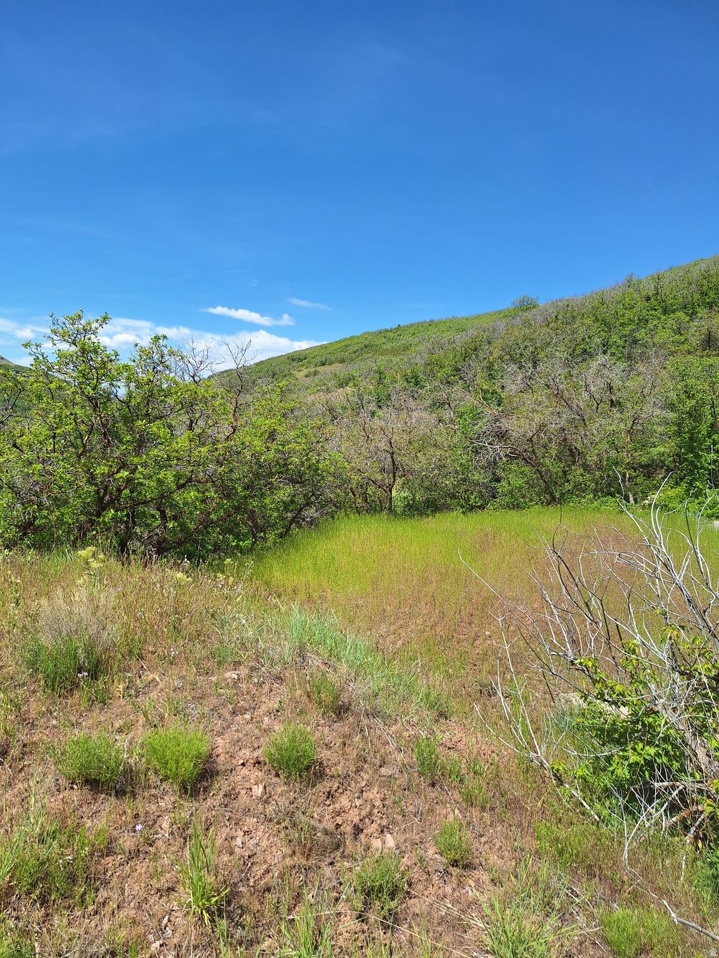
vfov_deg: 73.9
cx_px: 360
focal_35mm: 23
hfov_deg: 58.9
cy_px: 479
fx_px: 637
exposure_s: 1/2128
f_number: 1.8
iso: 40
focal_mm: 5.54
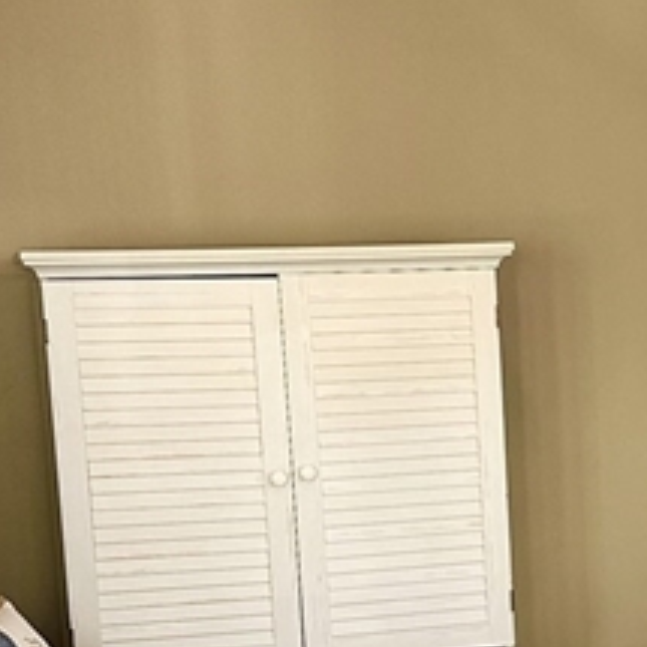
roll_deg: +1.8
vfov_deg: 16.9
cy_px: 614
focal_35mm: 101
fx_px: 2136
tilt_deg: -9.7
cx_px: 788
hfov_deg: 16.5
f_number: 1.78
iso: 200
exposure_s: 1/120
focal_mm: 6.86
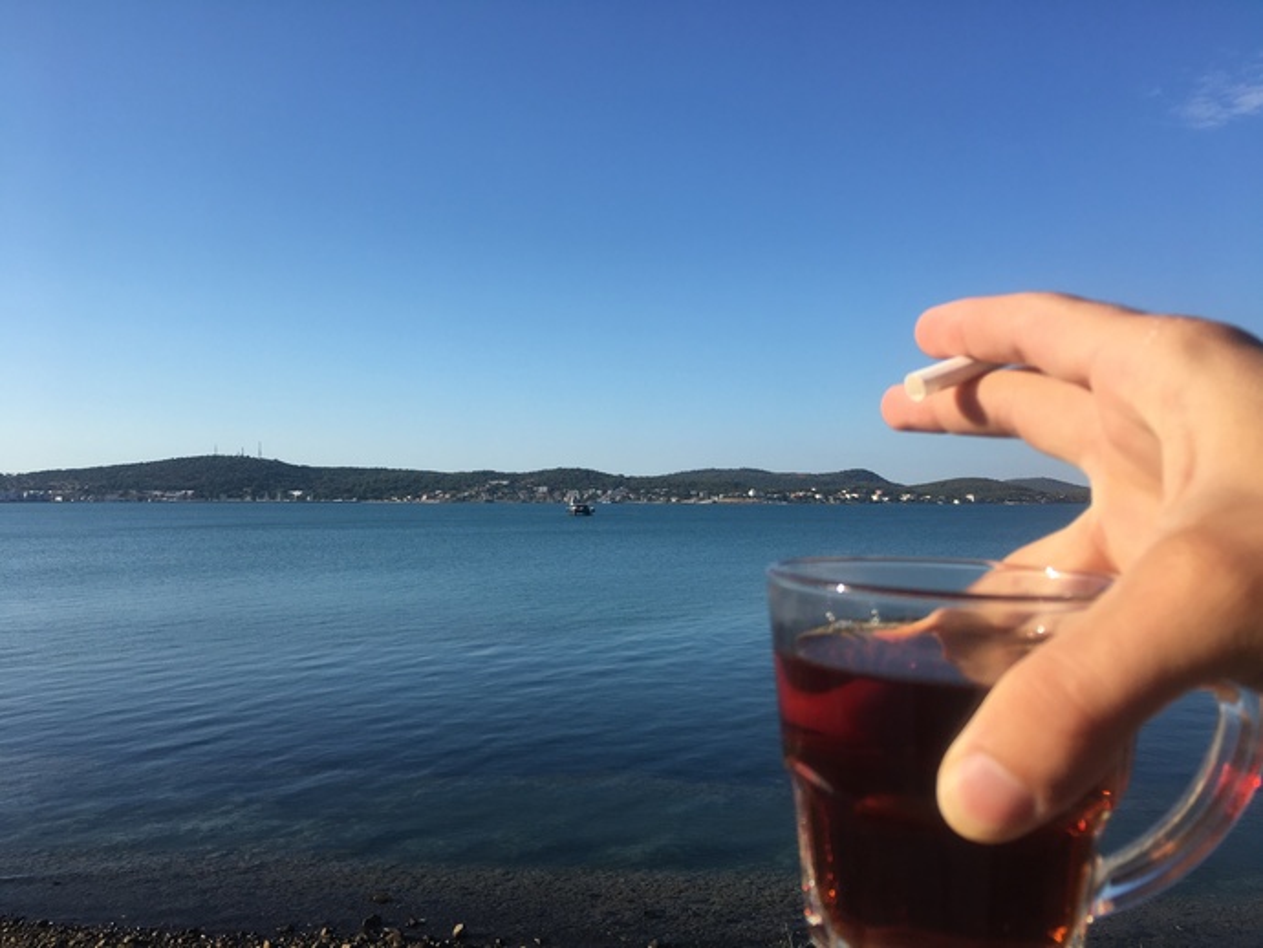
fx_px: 1058
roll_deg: +0.5
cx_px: 632
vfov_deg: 48.3
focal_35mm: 29
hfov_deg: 61.6
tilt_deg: +1.3
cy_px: 474
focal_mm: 4.15
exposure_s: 1/1570
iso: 25
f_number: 2.2
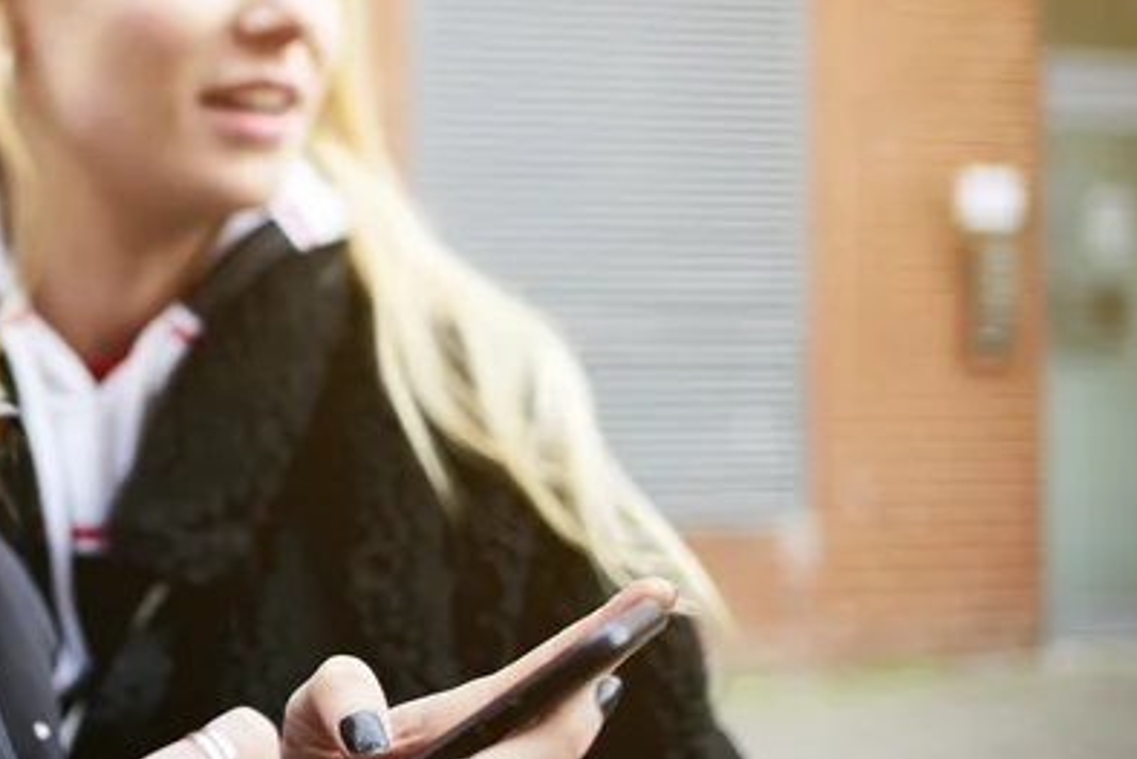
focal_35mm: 75
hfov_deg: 25.3
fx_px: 2369
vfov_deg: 18.2
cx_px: -65
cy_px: 257
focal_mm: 35
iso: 160
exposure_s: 1/250
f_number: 2
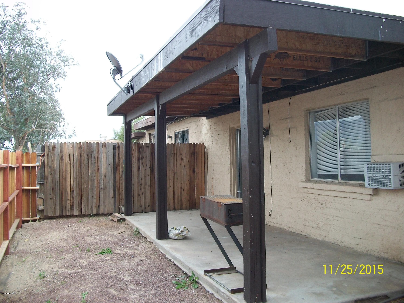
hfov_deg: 56.8
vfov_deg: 44.2
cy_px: 152
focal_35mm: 32
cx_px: 202
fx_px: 373
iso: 80
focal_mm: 5.7
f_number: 2.9
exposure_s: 1/160
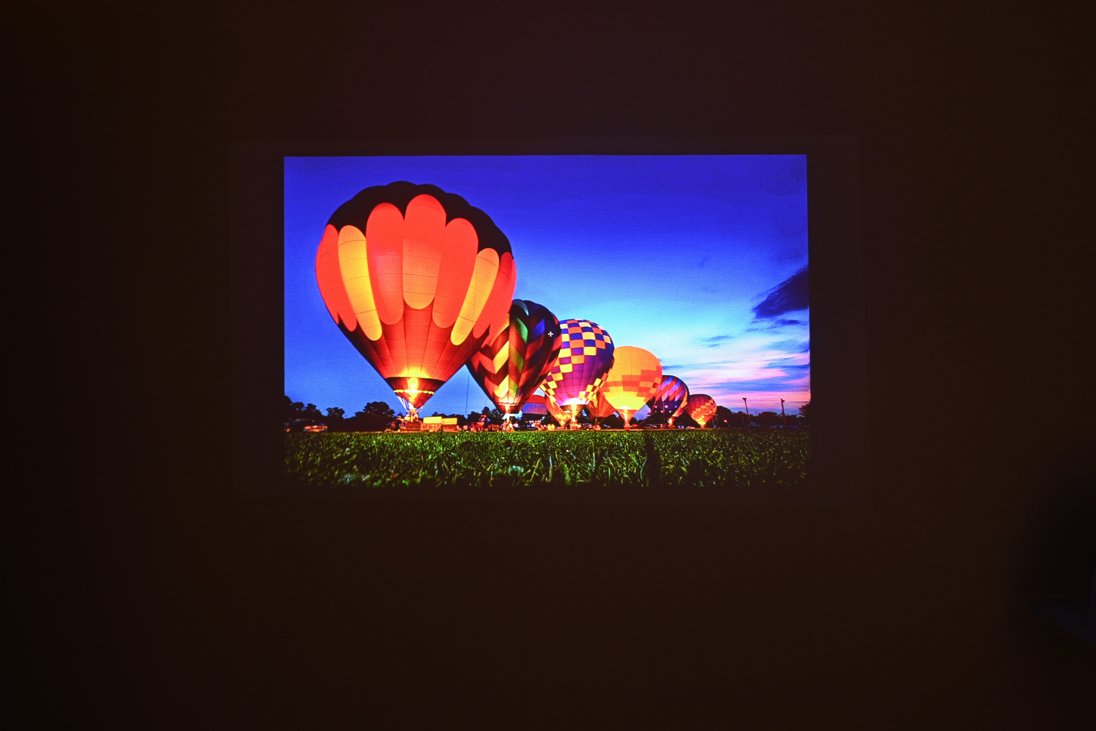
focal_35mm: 29
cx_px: 548
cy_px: 366
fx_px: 890
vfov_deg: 44.6
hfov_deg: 63.2
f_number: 5.6
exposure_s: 1/8
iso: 320
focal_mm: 19.5
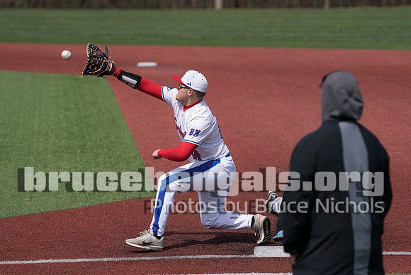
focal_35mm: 177
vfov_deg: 7.8
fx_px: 2017
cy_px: 153
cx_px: 228
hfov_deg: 11.6
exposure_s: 1/2000
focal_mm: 159
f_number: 3.5
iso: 100
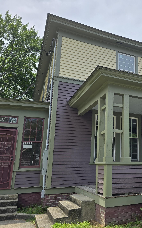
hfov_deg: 35.8
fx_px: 204
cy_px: 113
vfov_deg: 58.1
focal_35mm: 33
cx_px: 131
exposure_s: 1/799
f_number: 1.7
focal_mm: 6.3
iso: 12
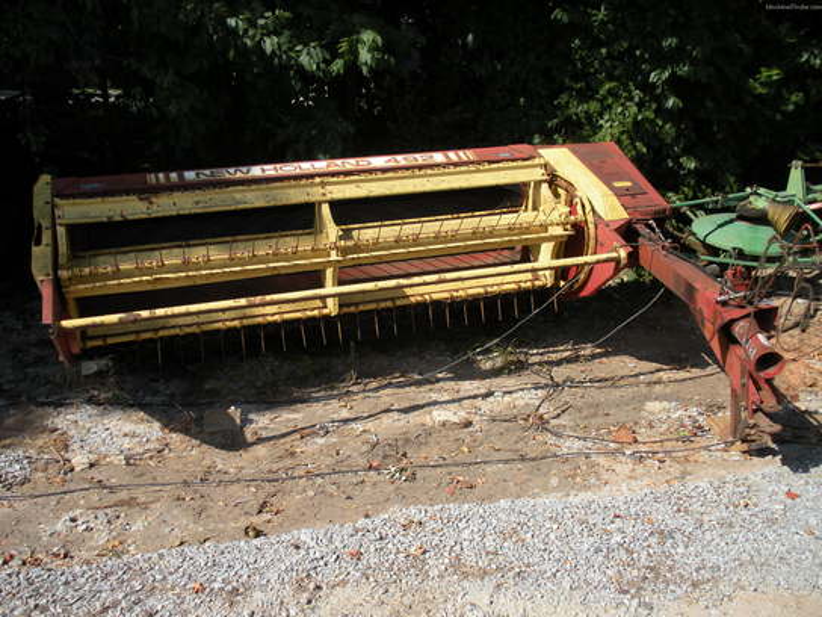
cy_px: 308
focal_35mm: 35
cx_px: 411
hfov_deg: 52.6
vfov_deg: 40.7
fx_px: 831
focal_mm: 6.3
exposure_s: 1/613
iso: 64
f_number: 3.5
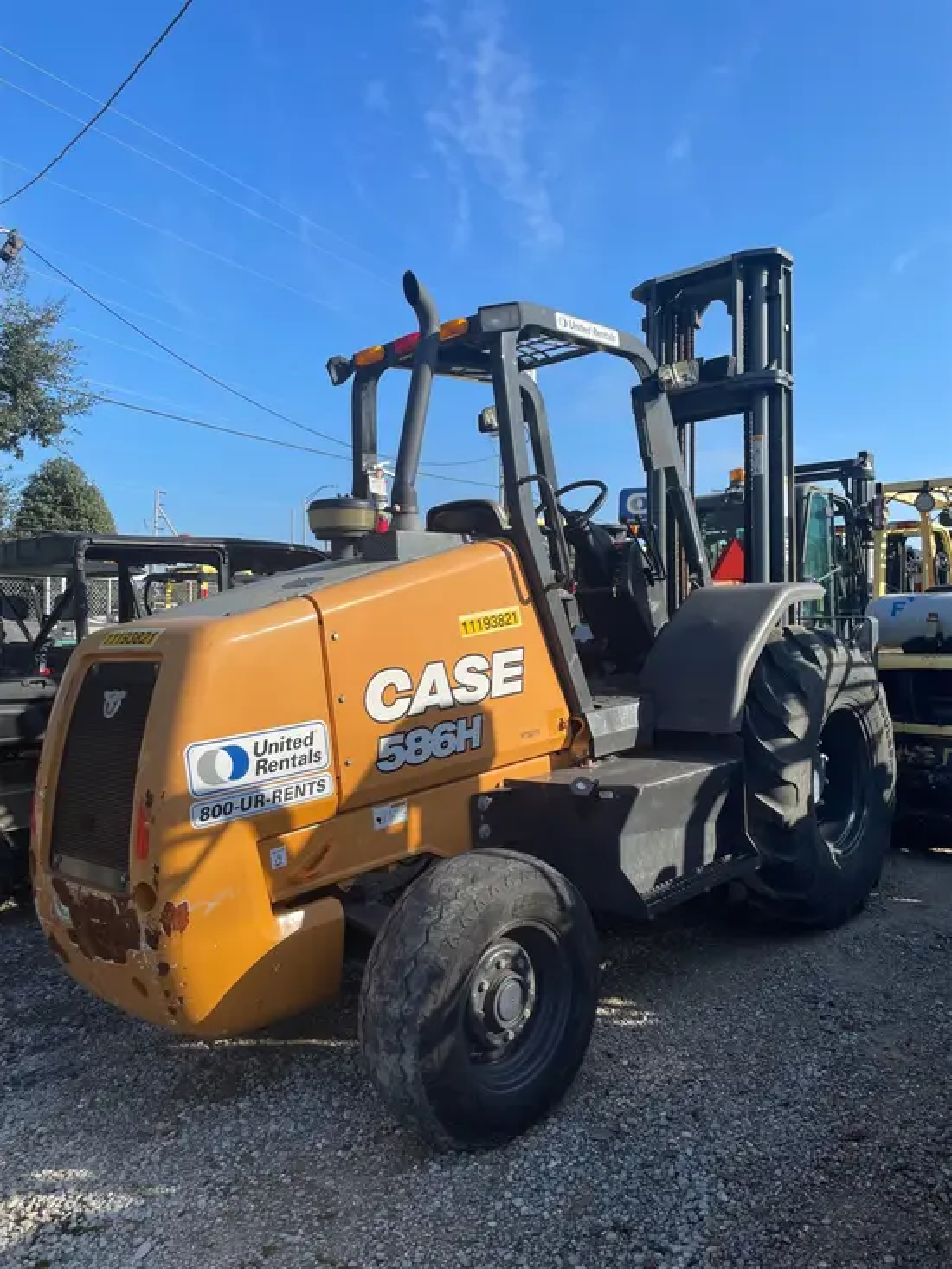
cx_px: 476
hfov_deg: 53.1
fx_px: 953
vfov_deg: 67.3
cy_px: 634
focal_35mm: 26
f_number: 1.6
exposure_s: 1/2618
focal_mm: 4.2
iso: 32
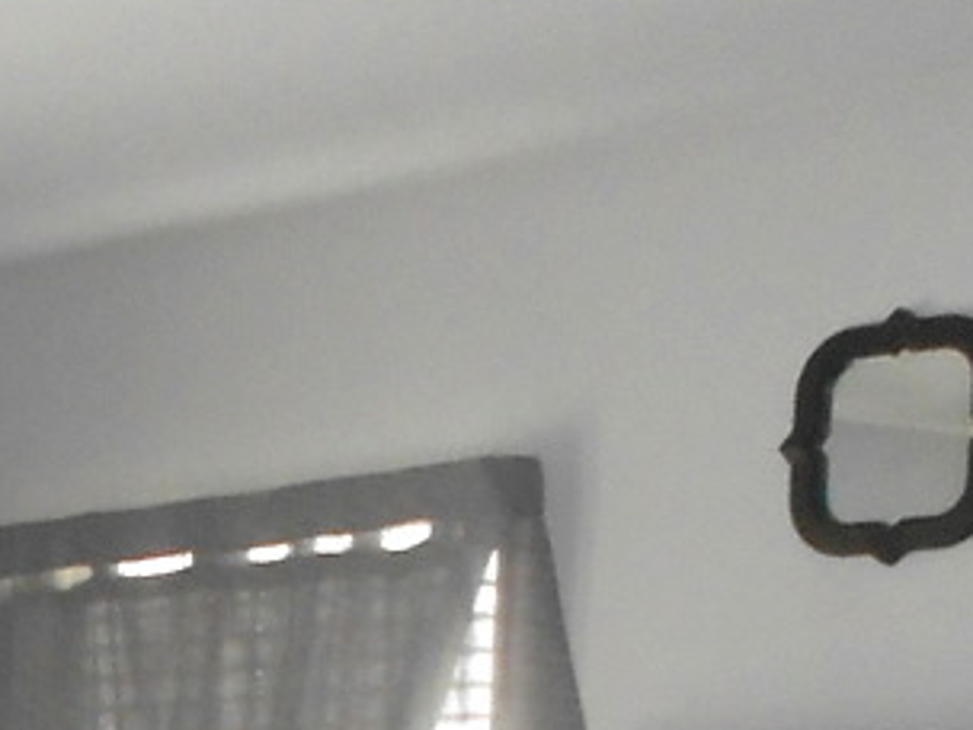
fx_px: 3457
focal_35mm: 123
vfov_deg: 10.9
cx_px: -390
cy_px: 1476
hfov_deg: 15.1
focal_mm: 4.6
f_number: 3.2
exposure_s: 1/25
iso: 200
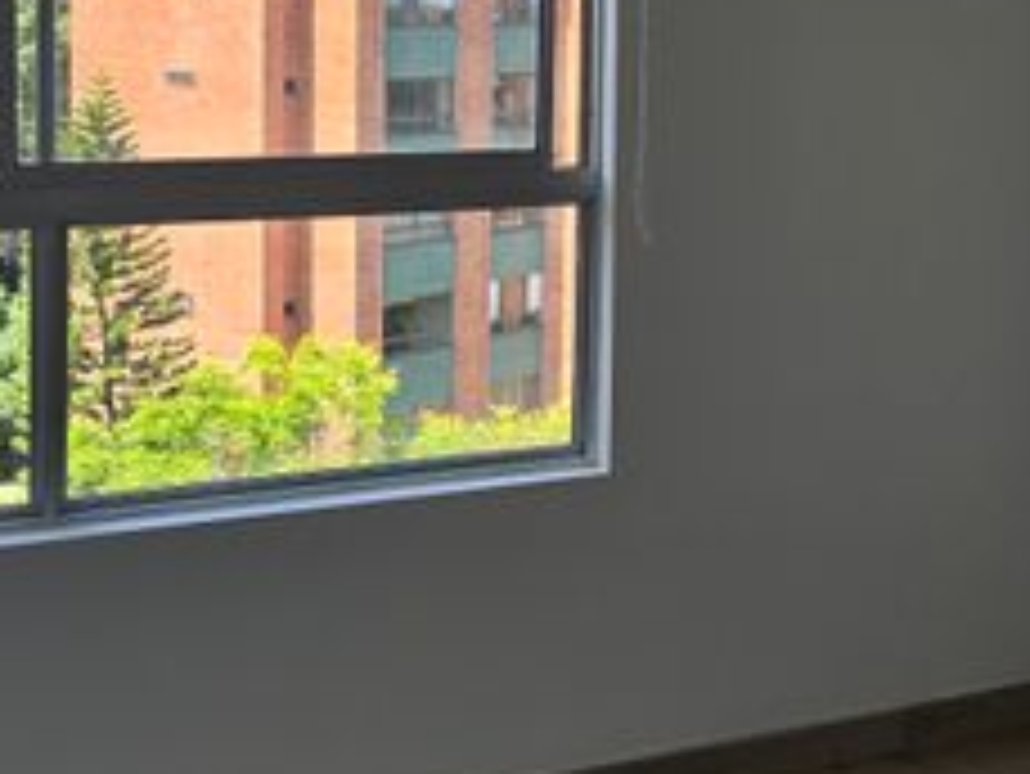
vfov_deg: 21.6
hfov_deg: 28.5
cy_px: 126
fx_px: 1995
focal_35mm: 67
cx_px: 776
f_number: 1.7
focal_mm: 6.3
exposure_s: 1/205
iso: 12
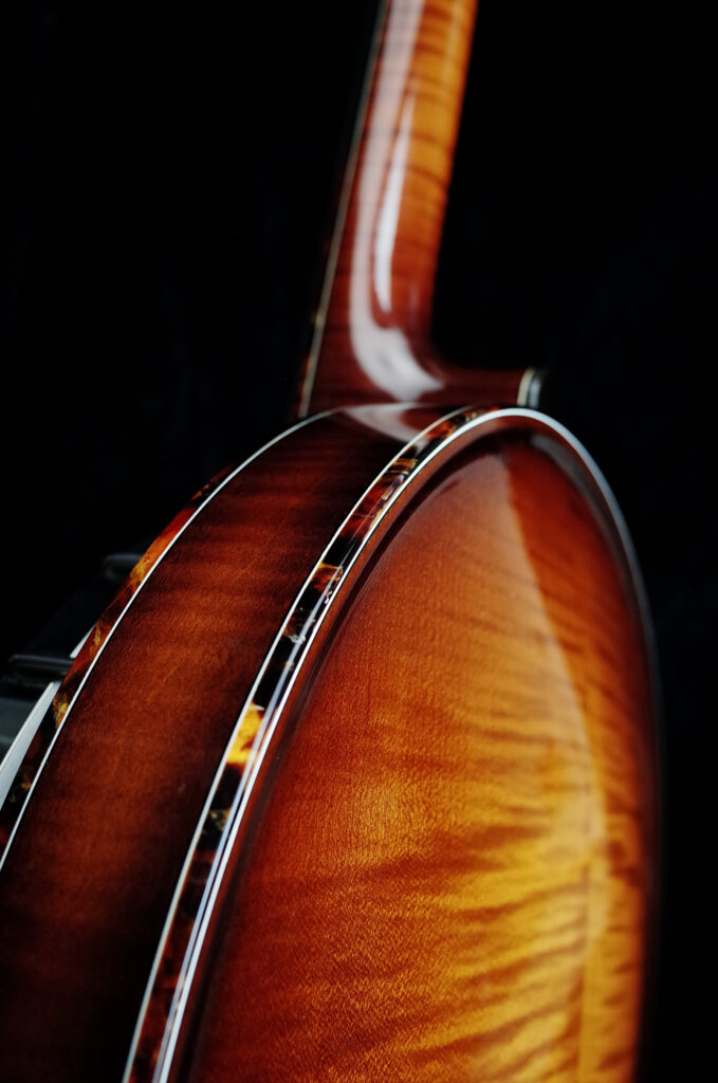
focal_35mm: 35
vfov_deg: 54.5
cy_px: 542
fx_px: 1051
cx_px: 359
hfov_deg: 37.7
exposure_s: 1/60
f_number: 4
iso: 400
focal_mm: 18.3
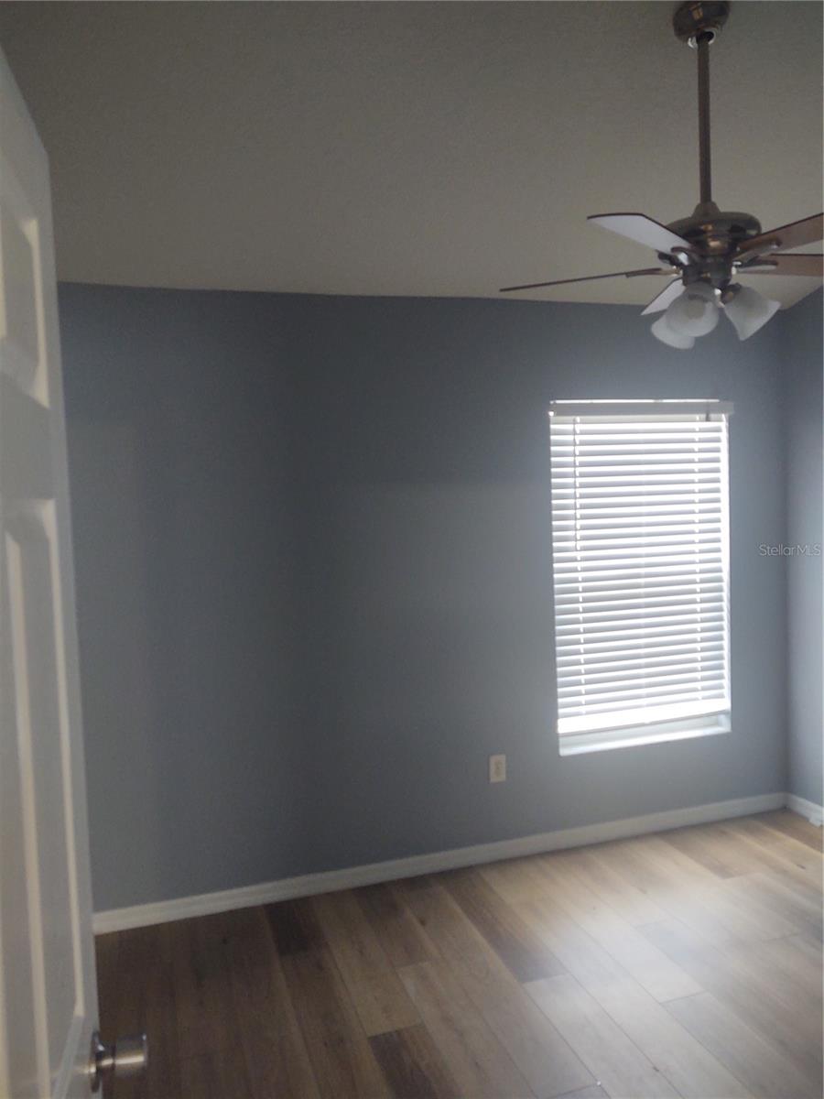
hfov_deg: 51.4
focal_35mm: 27
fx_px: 857
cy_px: 550
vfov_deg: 65.3
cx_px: 412
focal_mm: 4.75
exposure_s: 1/50
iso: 153
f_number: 1.7
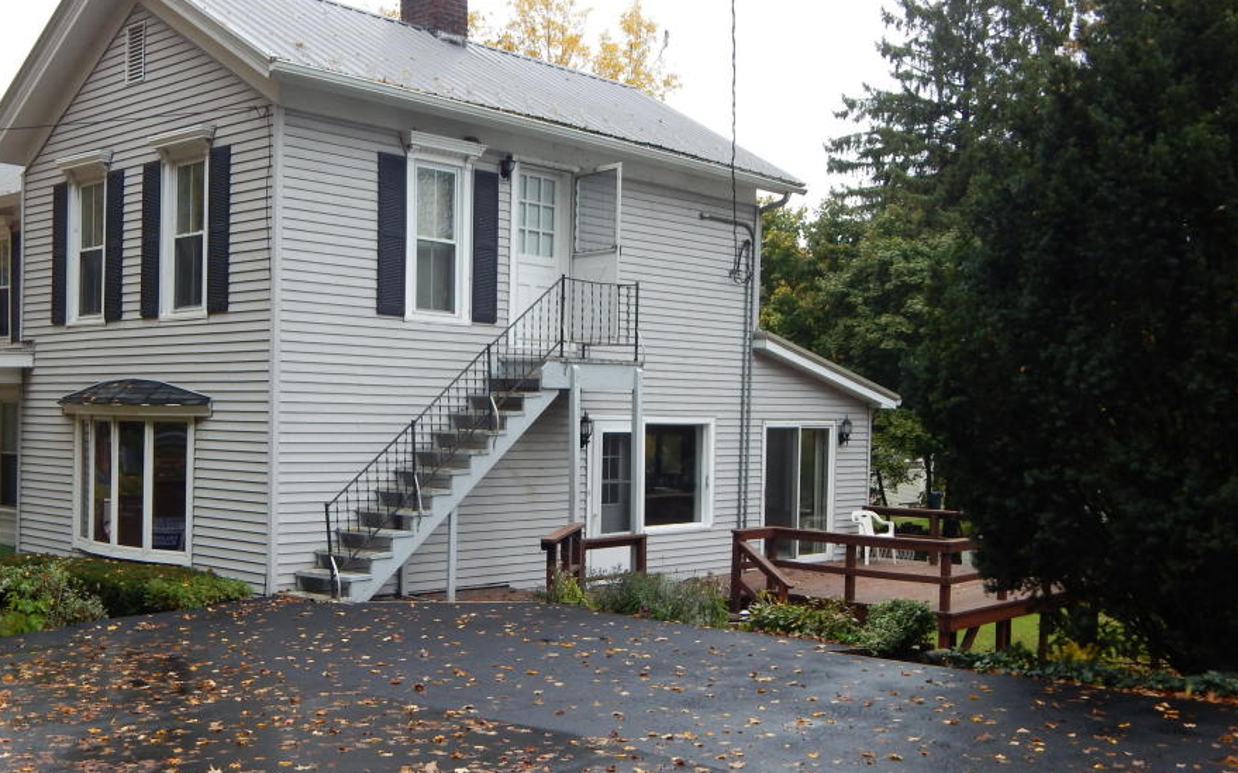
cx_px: 521
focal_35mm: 42
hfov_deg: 47.0
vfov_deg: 30.4
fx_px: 1417
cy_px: 498
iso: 125
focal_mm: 6.1
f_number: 3.3
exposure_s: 1/100
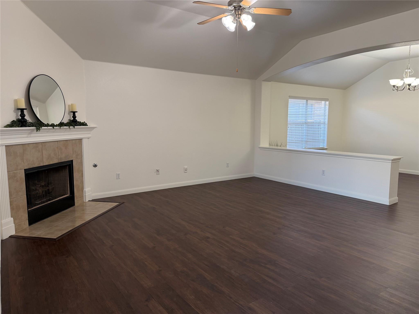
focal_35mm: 24
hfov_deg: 71.6
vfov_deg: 56.8
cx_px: 210
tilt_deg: -7.1
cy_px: 157
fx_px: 291
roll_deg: +0.6
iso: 125
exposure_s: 1/60
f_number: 1.78
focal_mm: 6.76
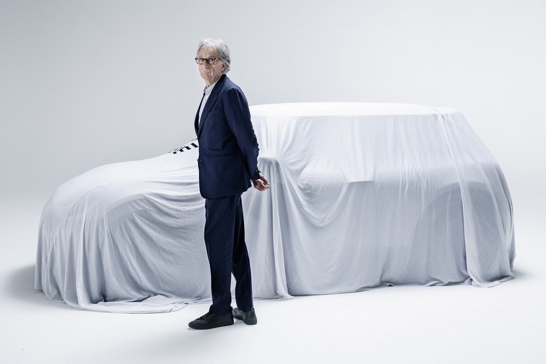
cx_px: 273
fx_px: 576
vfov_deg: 35.1
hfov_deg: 50.7
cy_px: 182
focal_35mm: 38
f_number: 2.8
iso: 640
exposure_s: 1/160
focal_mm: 38
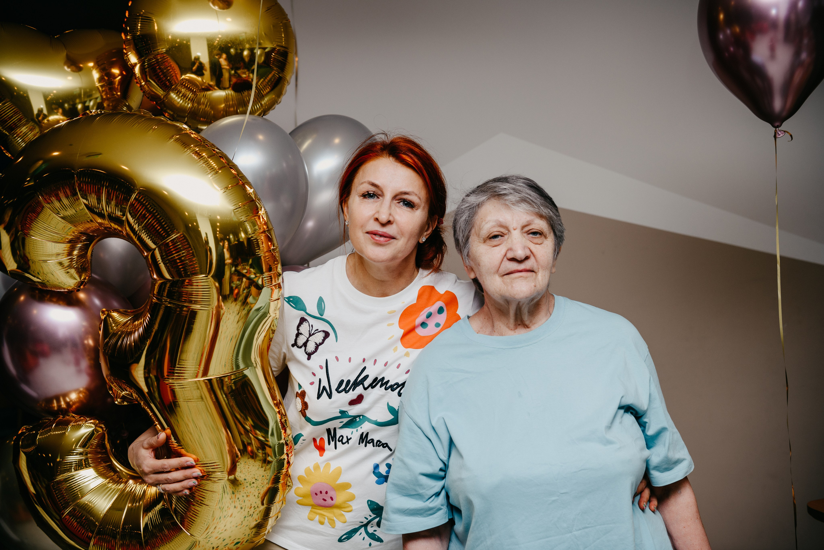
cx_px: 412
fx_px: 961
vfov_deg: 31.9
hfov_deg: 46.4
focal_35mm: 42
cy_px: 275
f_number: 4
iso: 200
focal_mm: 42
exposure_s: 1/160
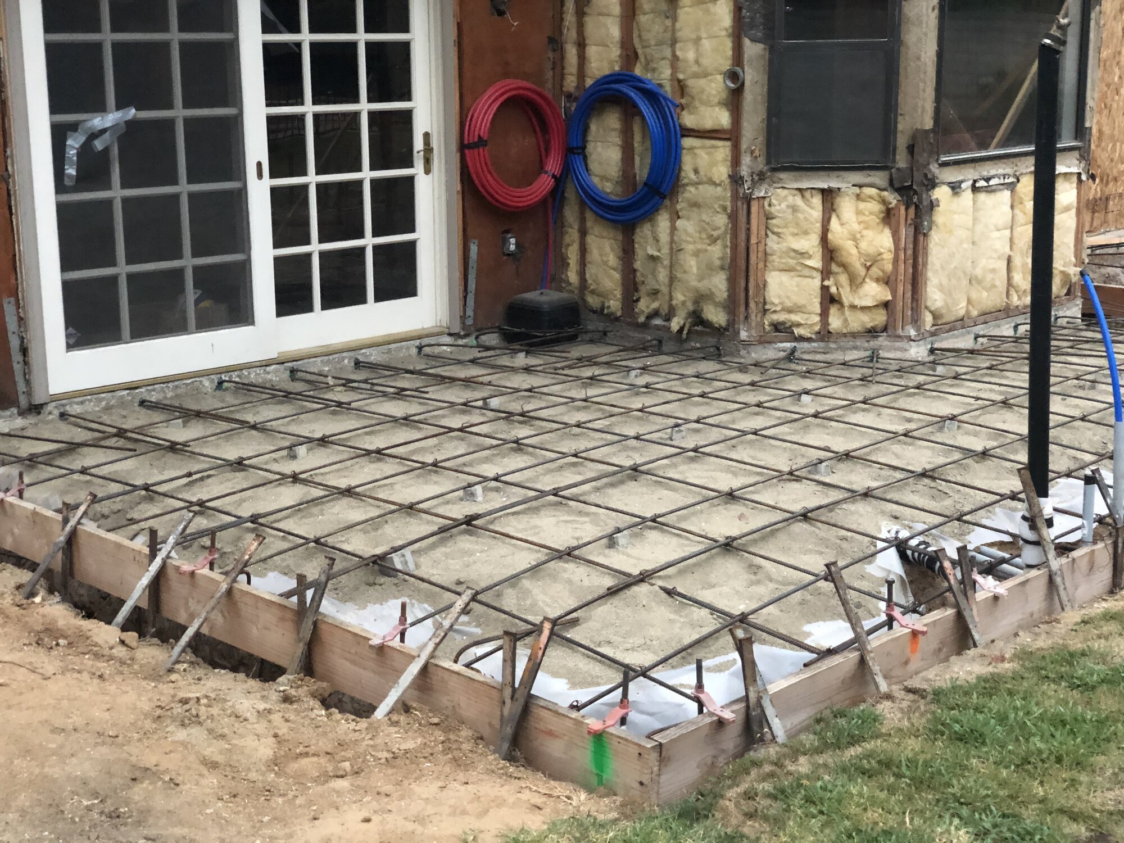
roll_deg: +1.4
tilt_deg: -12.9
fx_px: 1688
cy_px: 422
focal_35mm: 52
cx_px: 562
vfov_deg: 28.0
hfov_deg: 36.8
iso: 160
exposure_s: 1/11
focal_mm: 6
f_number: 2.4
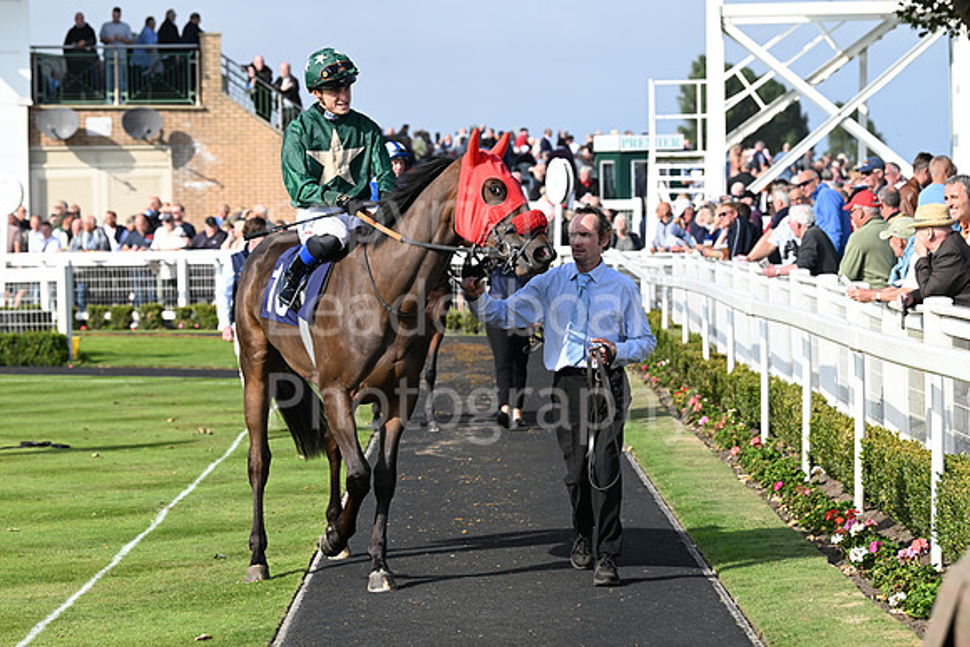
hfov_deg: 16.8
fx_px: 3288
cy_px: 324
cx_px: 485
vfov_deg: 11.2
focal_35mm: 122
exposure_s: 1/2000
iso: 500
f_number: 5.6
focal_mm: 122
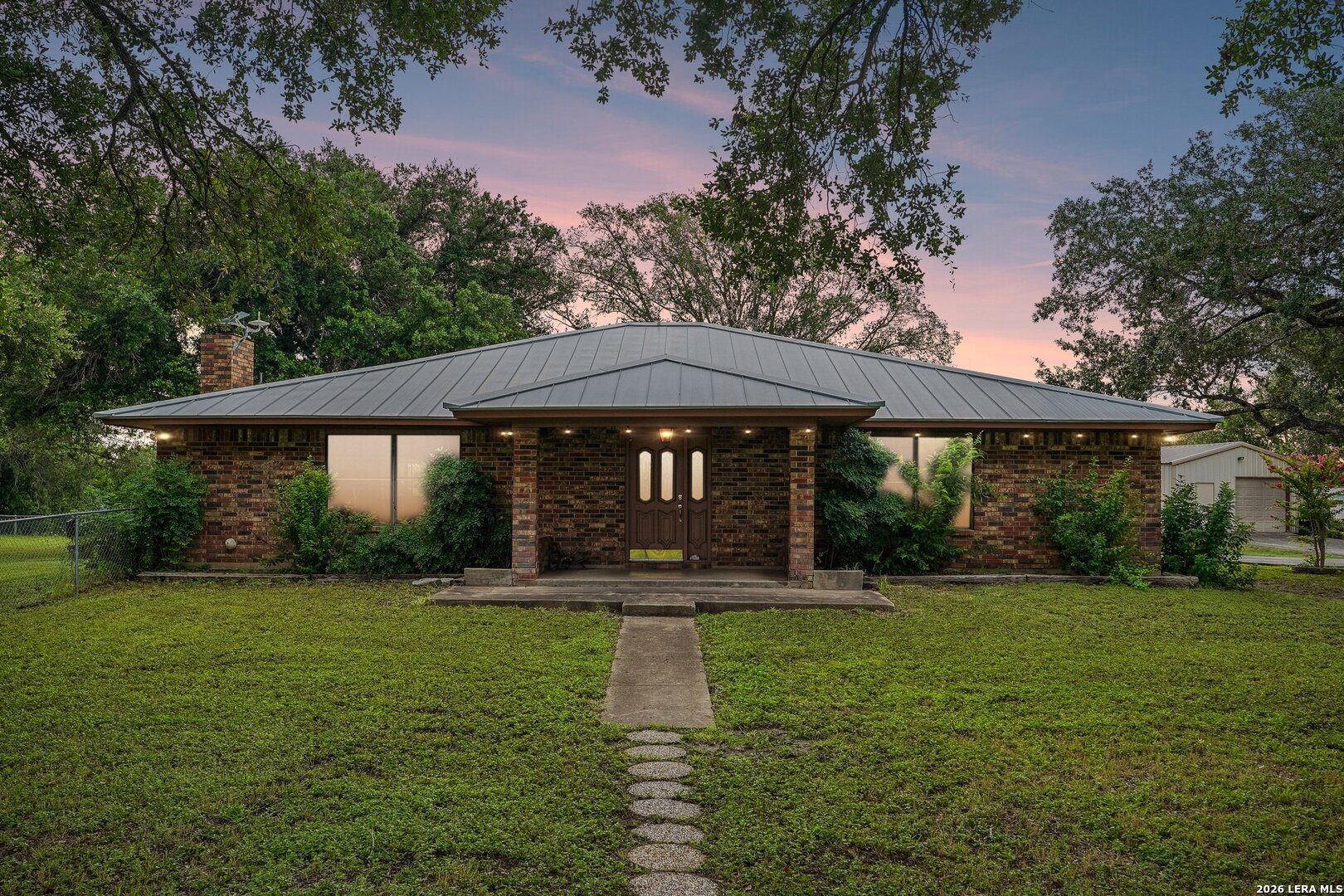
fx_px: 1139
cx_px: 672
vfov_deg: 43.0
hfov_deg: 61.1
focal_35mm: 30
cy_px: 448
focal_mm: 30.5
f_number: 8
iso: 100
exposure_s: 1/160
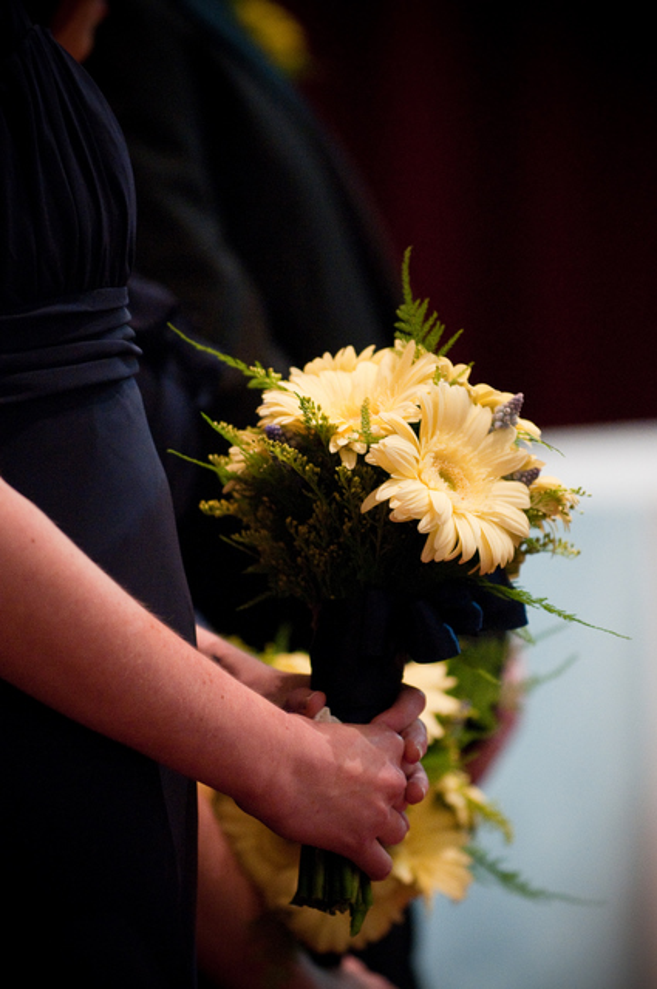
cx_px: 328
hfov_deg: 4.6
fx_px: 8234
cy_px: 494
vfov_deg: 6.9
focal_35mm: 300
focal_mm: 200
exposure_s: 1/80
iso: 2000
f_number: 2.8
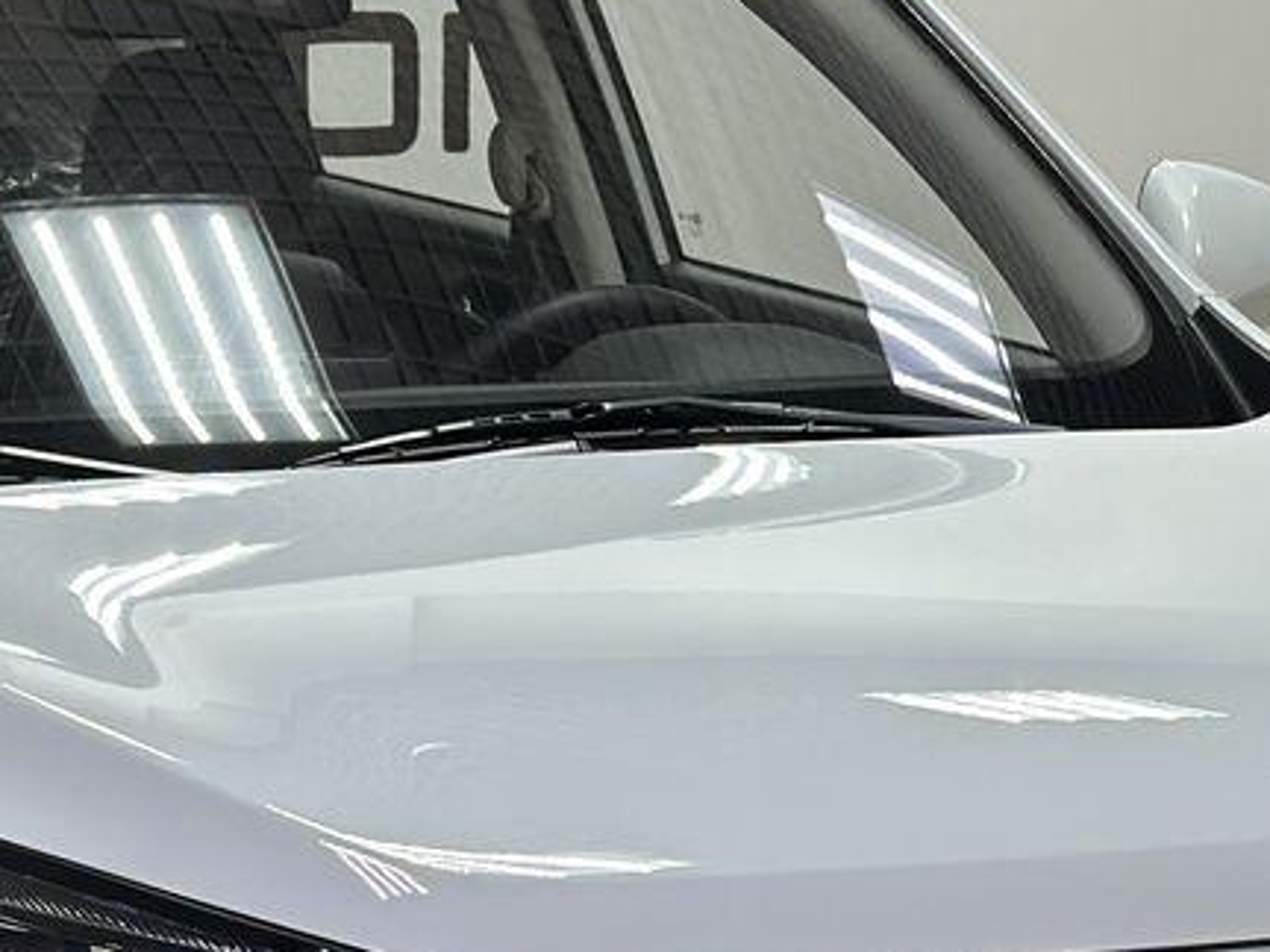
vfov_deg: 9.2
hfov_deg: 12.3
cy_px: 1078
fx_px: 5870
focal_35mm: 160
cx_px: 370
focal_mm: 6.86
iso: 80
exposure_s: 1/100
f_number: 1.78
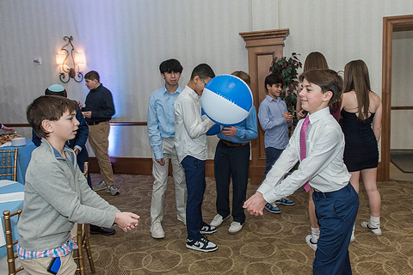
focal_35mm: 29
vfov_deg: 44.9
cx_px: 207
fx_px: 333
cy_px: 122
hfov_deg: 63.7
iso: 800
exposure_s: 1/100
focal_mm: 24
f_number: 4
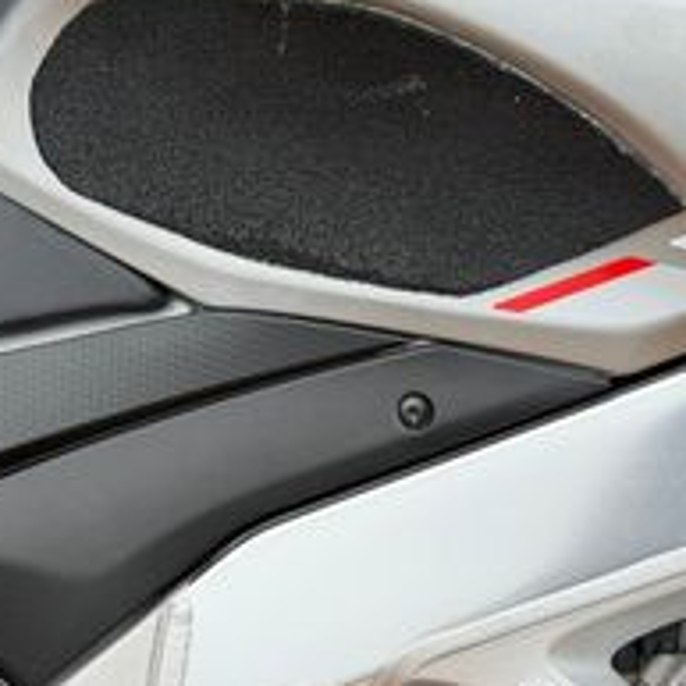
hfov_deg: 12.4
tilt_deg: -26.9
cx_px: 288
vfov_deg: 12.2
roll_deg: +2.7
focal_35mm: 141
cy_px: 707
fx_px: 3161
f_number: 1.78
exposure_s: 1/1264
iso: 80
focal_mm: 6.76
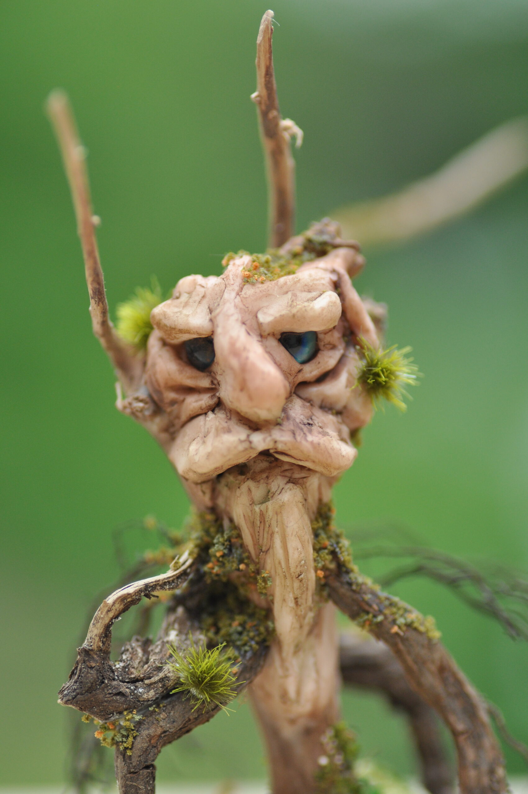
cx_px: 264
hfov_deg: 10.1
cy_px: 397
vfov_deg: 15.2
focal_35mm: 135
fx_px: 2978
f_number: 4.5
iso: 500
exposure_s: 1/1000
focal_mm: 90
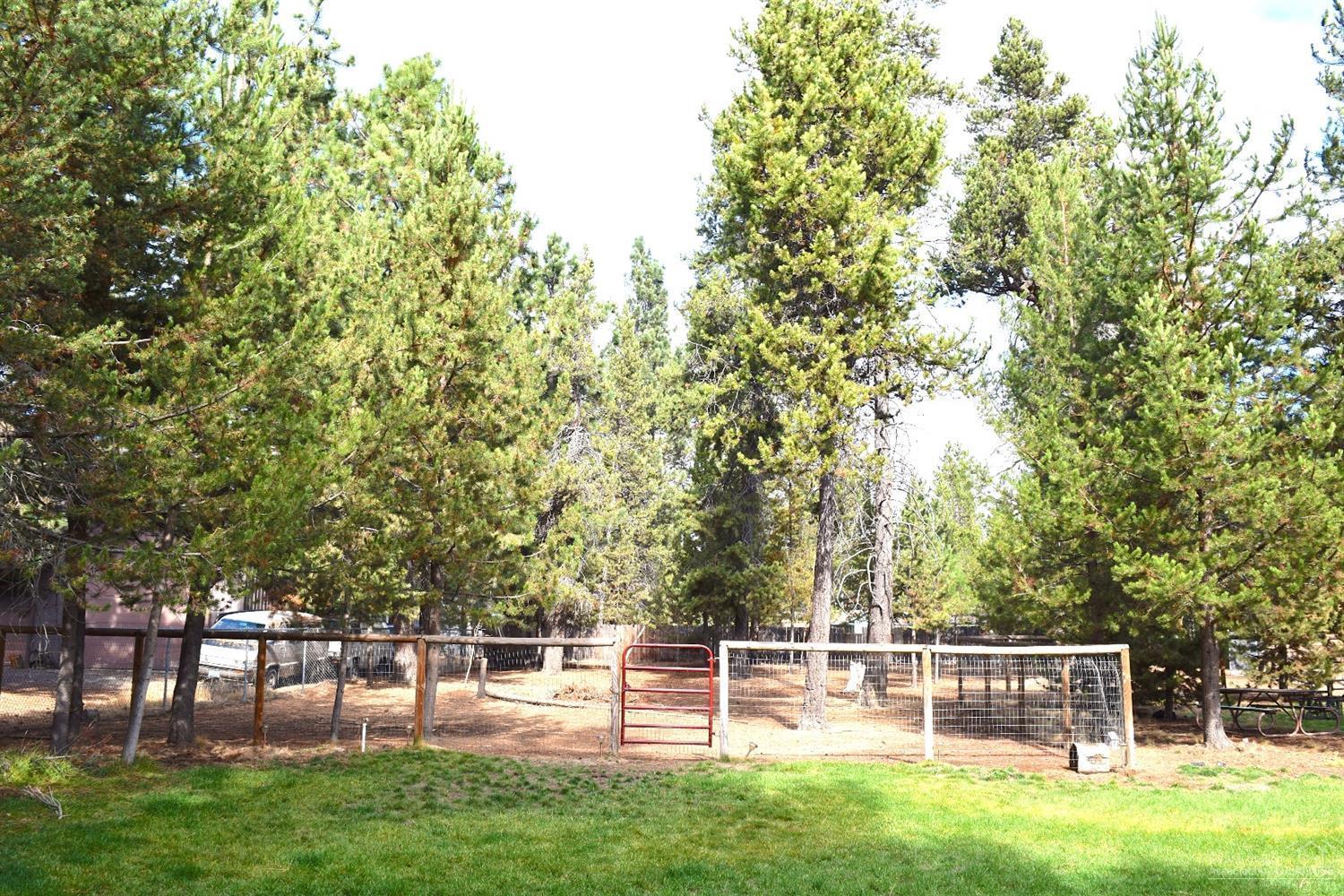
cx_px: 672
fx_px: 1008
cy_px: 448
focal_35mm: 27
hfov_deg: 67.4
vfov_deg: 47.9
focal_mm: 18
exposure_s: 1/250
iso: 200
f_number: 8
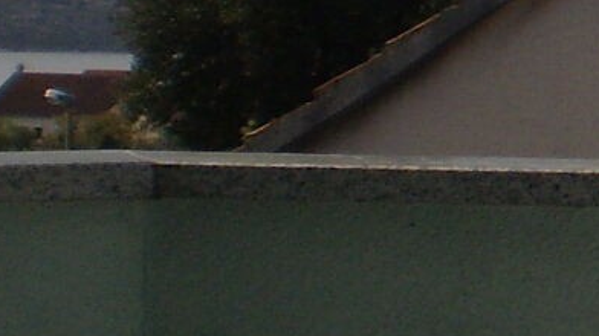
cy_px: -2
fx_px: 3254
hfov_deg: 9.2
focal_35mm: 205
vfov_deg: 5.9
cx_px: 1522
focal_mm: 6.3
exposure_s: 1/800
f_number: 4.6
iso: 64
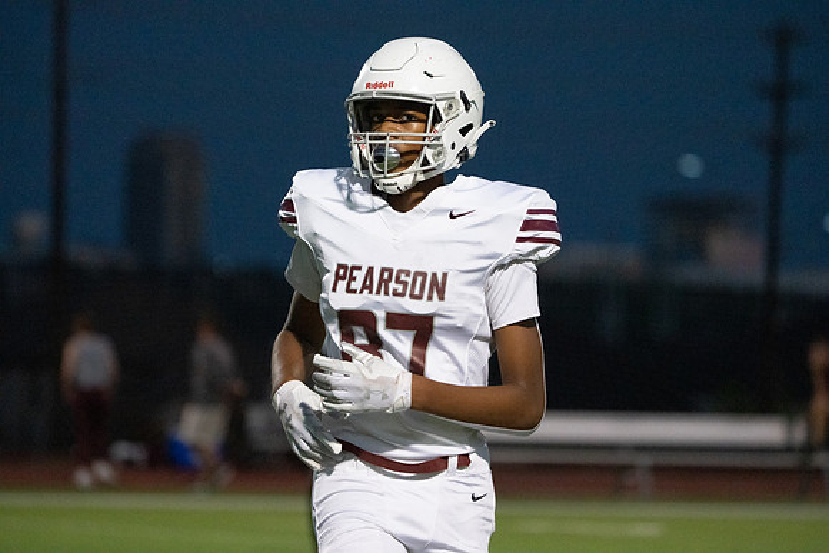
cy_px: 276
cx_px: 414
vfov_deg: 4.9
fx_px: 6495
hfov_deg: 7.3
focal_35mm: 282
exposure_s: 1/1000
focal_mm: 282
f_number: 5.6
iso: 12800
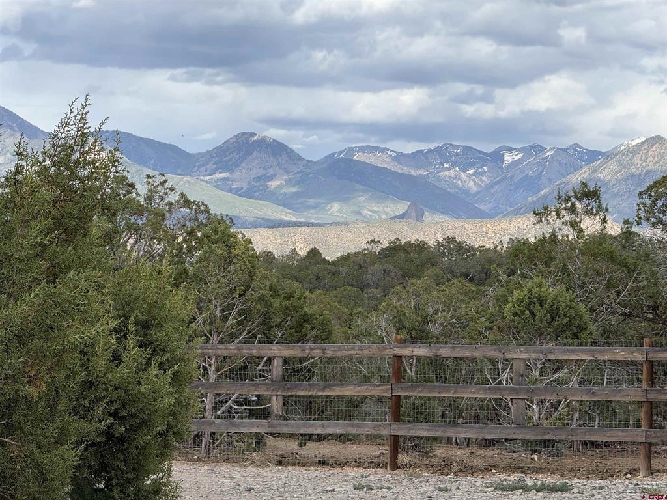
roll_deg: -2.3
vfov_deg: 12.3
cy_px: 250
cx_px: 334
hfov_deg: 16.4
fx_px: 2312
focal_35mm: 120
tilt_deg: +0.9
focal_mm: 15.66
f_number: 2.8
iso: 50
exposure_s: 1/1114
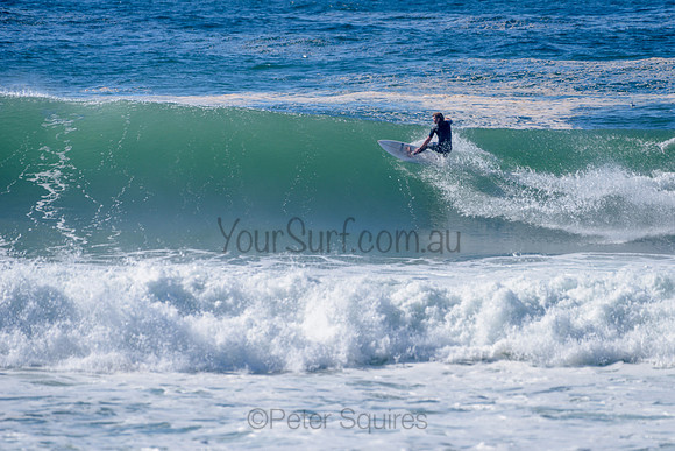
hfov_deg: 3.7
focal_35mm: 553
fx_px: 10377
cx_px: 370
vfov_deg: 2.5
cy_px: 207
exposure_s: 1/2000
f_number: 5.6
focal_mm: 500
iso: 140
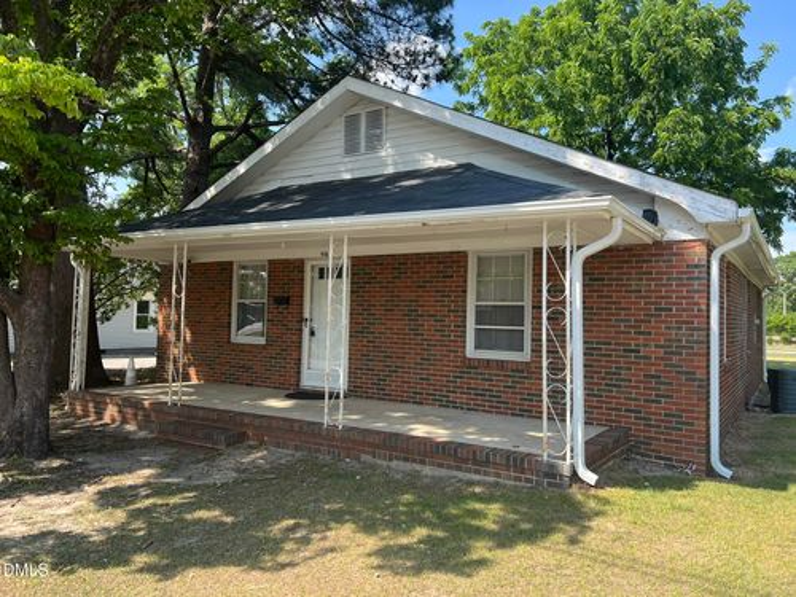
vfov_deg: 53.1
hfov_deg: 67.3
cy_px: 298
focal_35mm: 26
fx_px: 598
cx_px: 398
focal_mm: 5.7
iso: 50
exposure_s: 1/1089
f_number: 1.5
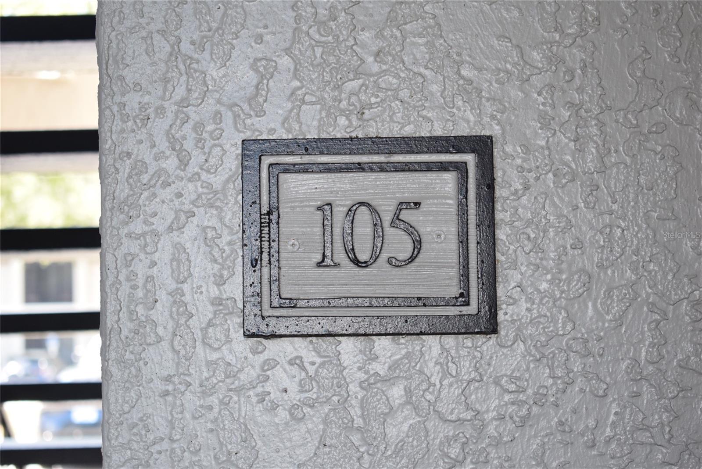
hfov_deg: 24.6
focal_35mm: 82
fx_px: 1610
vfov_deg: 16.6
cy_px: 234
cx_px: 351
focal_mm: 55
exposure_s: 1/125
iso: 800
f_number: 5.6
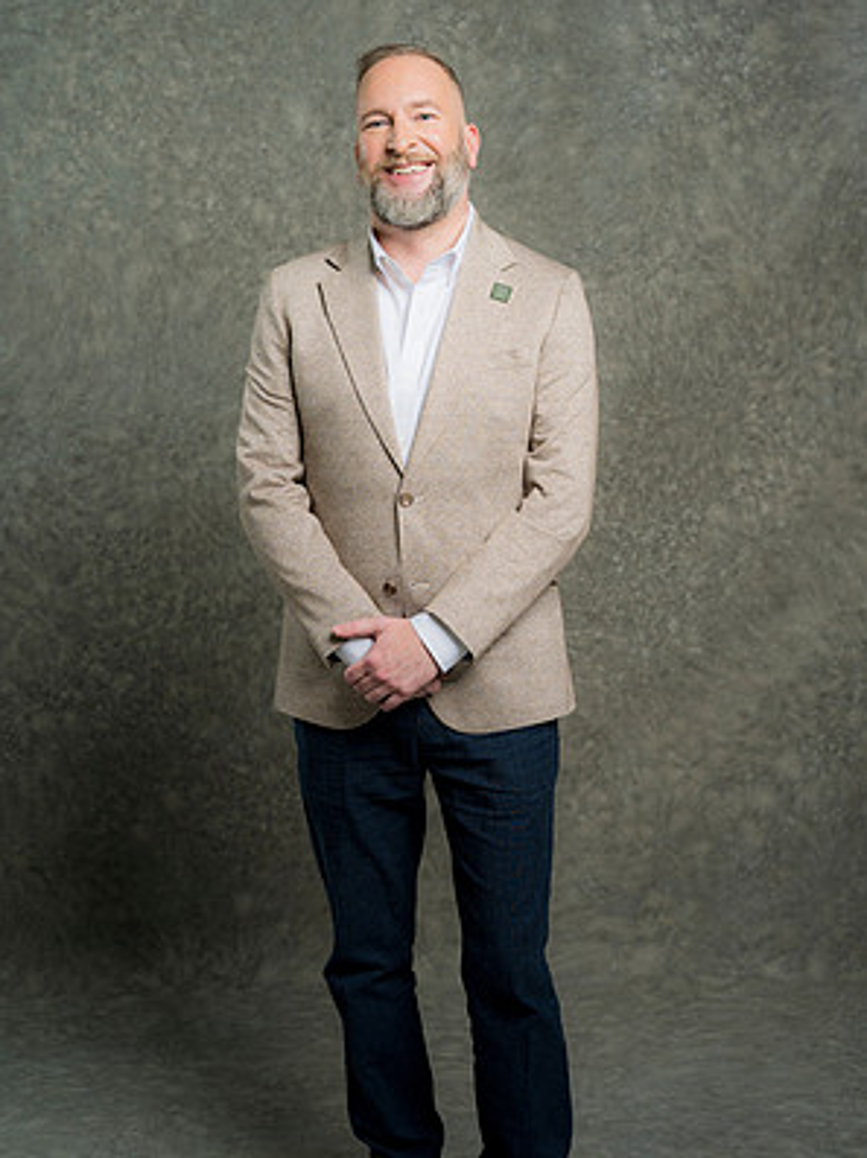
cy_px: 578
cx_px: 435
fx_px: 2007
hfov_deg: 24.4
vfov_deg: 32.2
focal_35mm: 60
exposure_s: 1/160
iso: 125
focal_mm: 55
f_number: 4
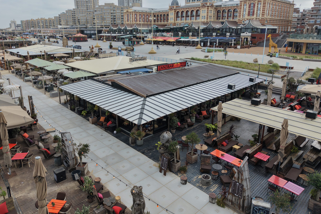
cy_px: 90
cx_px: 157
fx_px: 232
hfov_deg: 69.4
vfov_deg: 49.3
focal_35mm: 26
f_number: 1.8
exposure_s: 1/1250
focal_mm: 8.67
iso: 100
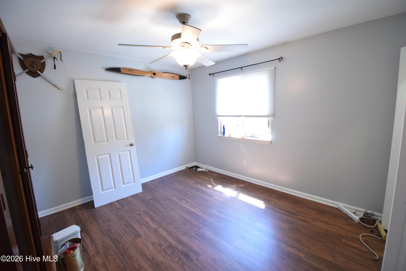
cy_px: 136
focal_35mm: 15
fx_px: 169
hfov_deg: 100.4
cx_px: 203
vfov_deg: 77.3
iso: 2500
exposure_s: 1/160
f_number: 3.5
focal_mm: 10
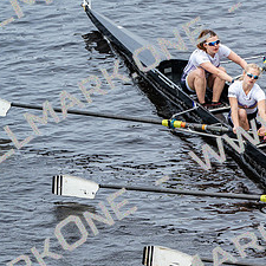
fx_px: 3808
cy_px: 174
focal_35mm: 438
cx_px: 335
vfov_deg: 4.0
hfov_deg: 4.0
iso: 250
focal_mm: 200
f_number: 2.8
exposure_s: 1/2000
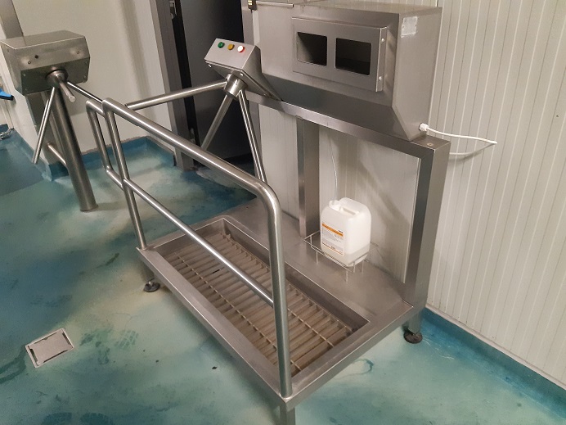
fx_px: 425
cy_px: 212
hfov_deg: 67.3
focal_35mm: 26
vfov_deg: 53.1
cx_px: 283
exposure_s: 1/25
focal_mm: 3.92
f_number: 1.7
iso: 500
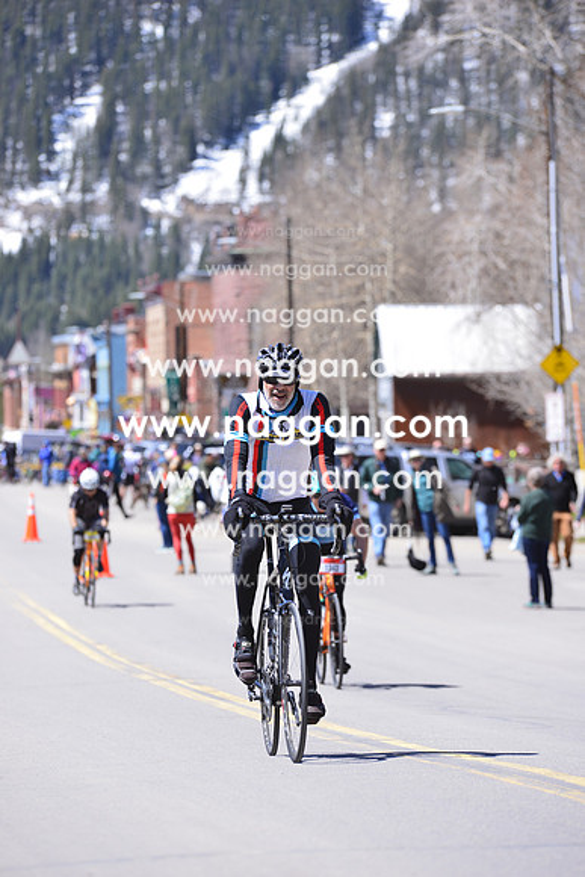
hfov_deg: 6.9
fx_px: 4872
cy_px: 438
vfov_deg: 10.3
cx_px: 292
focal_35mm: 200
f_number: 5.6
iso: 250
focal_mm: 200
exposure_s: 1/640
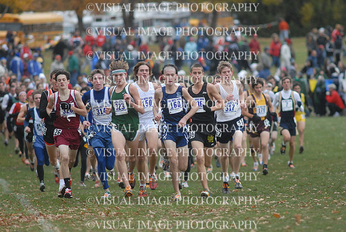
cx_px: 173
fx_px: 4329
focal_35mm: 450
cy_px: 116
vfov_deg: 3.1
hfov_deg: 4.6
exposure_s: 1/640
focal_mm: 300
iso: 800
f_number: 4
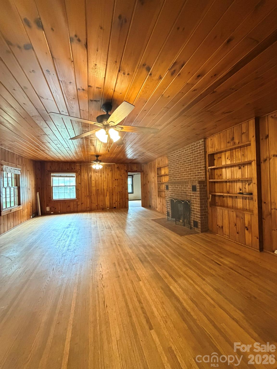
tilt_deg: +0.5
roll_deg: +1.7
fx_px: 149
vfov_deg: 102.1
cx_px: 138
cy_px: 184
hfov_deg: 85.7
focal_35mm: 14
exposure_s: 1/60
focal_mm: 2.22
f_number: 2.2
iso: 800
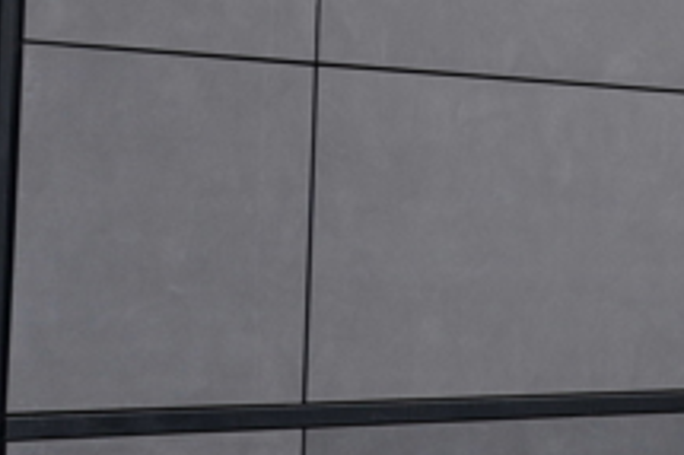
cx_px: 1048
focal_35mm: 122
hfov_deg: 15.4
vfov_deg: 11.2
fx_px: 2316
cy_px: 108
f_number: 10
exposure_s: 1/400
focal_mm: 35
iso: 1000
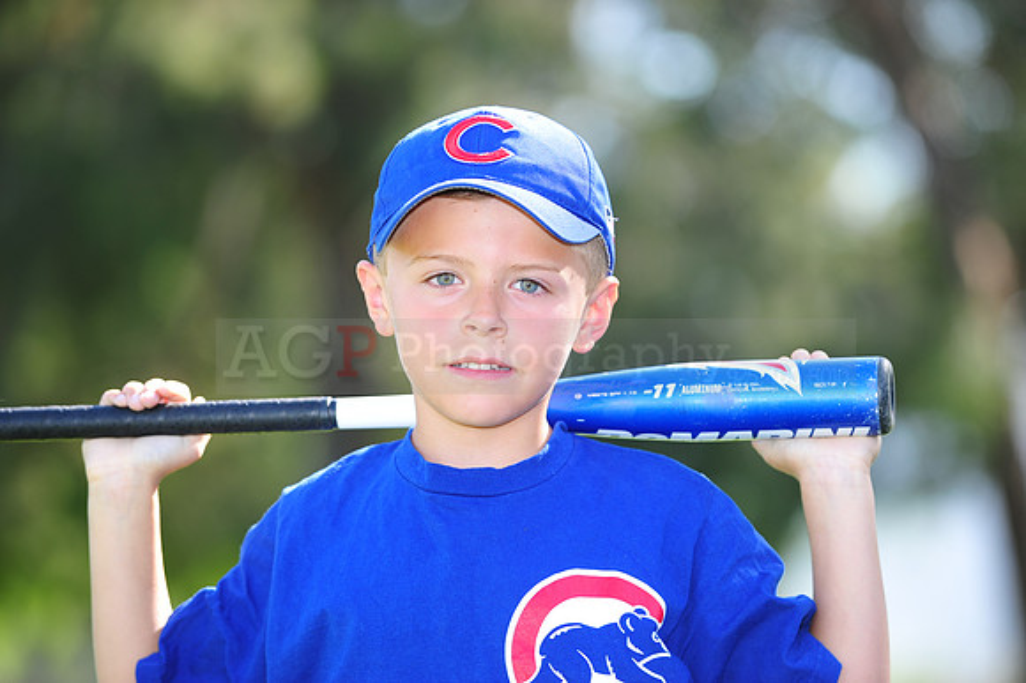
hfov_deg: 10.3
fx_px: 5697
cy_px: 342
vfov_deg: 6.9
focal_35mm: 200
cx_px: 513
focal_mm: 200
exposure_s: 1/250
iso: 200
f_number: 4.5
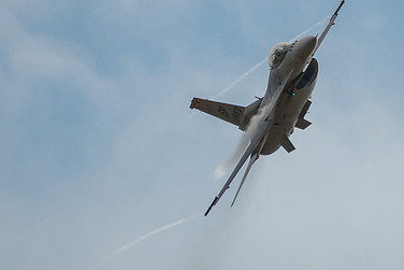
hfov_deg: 1.3
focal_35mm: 1546
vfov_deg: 0.9
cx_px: 287
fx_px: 17355
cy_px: 85
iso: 320
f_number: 6.3
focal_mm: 500
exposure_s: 1/3200
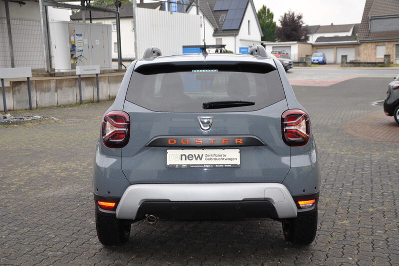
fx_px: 565
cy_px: 133
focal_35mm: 51
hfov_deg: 38.9
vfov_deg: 26.4
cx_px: 200
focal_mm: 34
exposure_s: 1/200
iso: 320
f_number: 4.2
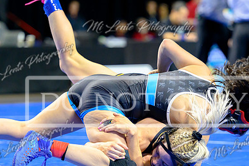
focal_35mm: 246
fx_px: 1702
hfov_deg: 8.4
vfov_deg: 5.6
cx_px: 113
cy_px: 130
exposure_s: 1/800
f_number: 2.8
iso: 3200
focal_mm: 125
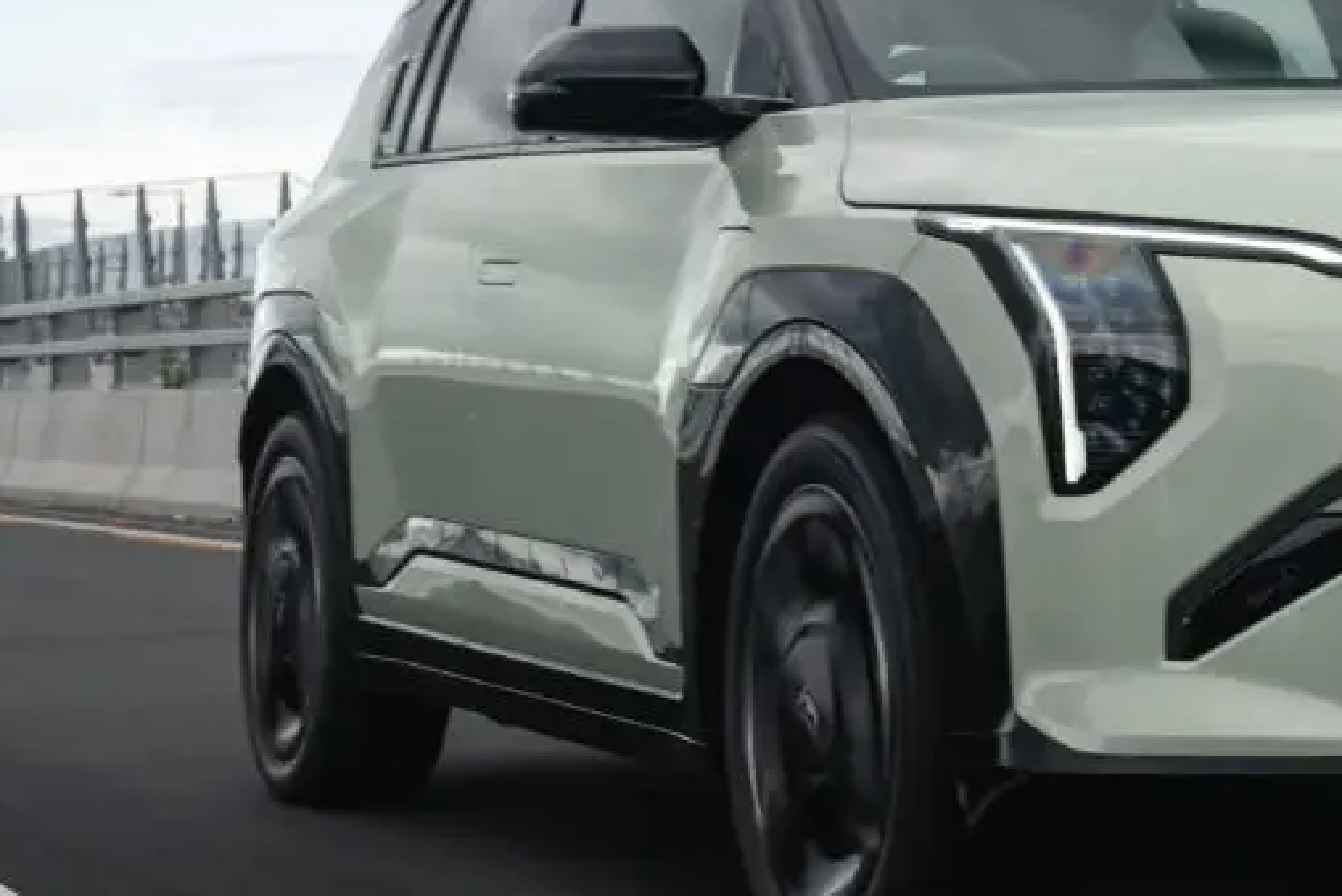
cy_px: 145
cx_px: 1368
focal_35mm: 118
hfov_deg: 16.9
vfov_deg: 11.6
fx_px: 4400
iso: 100
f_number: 7.1
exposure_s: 1/60
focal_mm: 40
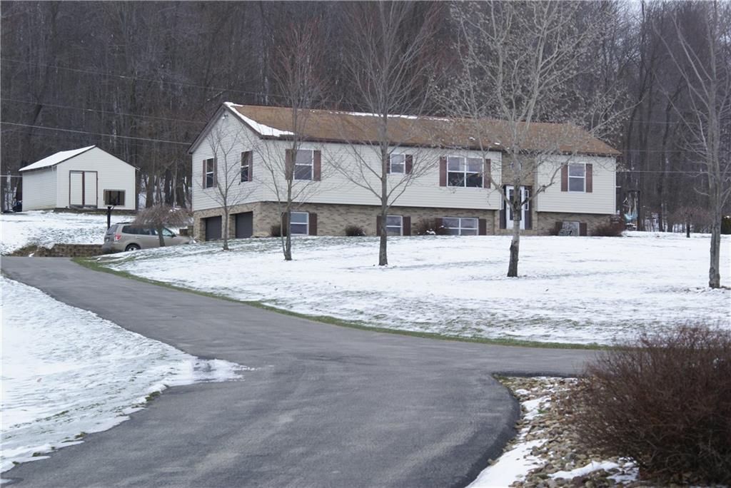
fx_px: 2133
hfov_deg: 19.4
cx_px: 366
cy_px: 244
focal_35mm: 105
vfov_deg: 13.1
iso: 100
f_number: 9
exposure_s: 1/250
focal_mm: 70
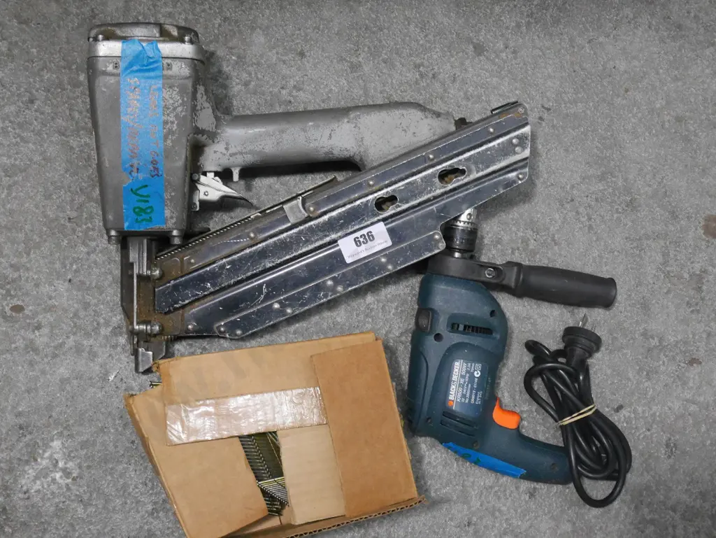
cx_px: 358
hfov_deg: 33.2
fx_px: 1200
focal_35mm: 58
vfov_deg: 25.3
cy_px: 269
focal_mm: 29
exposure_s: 1/50
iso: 3200
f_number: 5.5
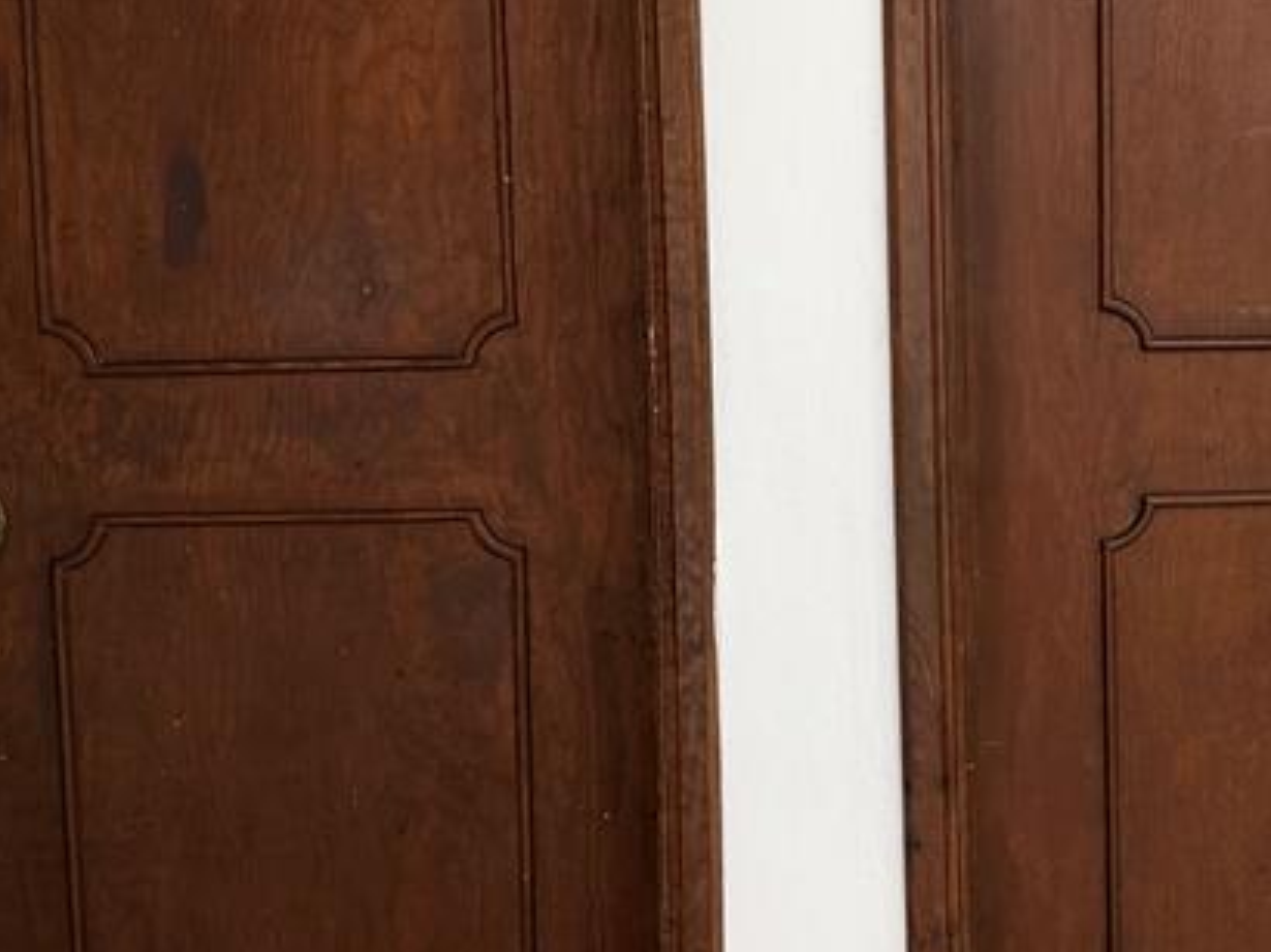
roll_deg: +1.1
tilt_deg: -5.0
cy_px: 338
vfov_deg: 24.3
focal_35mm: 60
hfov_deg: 31.7
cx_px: 930
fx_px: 2202
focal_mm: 6.76
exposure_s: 1/107
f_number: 1.78
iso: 200
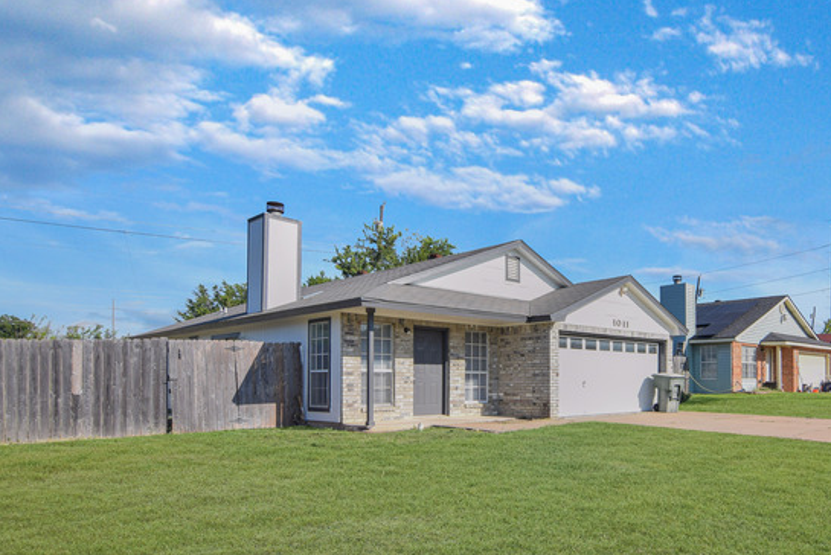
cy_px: 255
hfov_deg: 73.9
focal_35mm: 23
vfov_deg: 55.7
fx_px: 524
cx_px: 570
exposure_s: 1/400
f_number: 8
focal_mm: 11
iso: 100
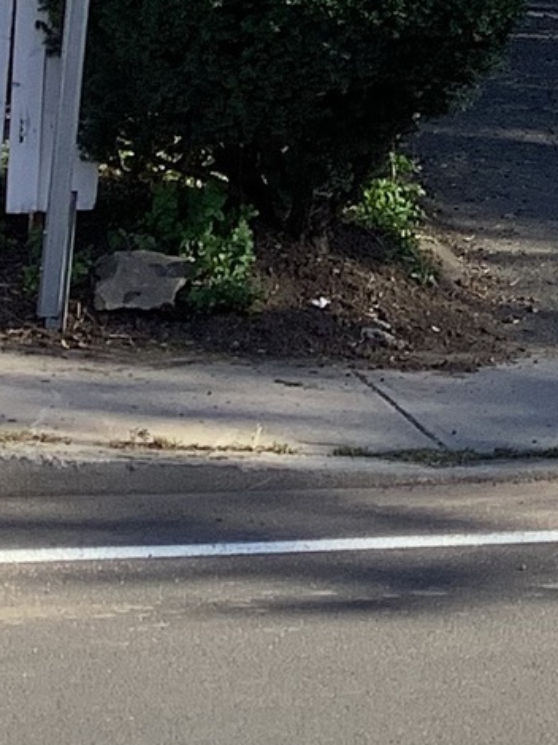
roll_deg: -3.4
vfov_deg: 12.5
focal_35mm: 152
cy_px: -296
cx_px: 1206
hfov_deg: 9.0
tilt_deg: +3.2
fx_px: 3270
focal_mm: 3.3
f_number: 2.4
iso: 25
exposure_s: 1/488
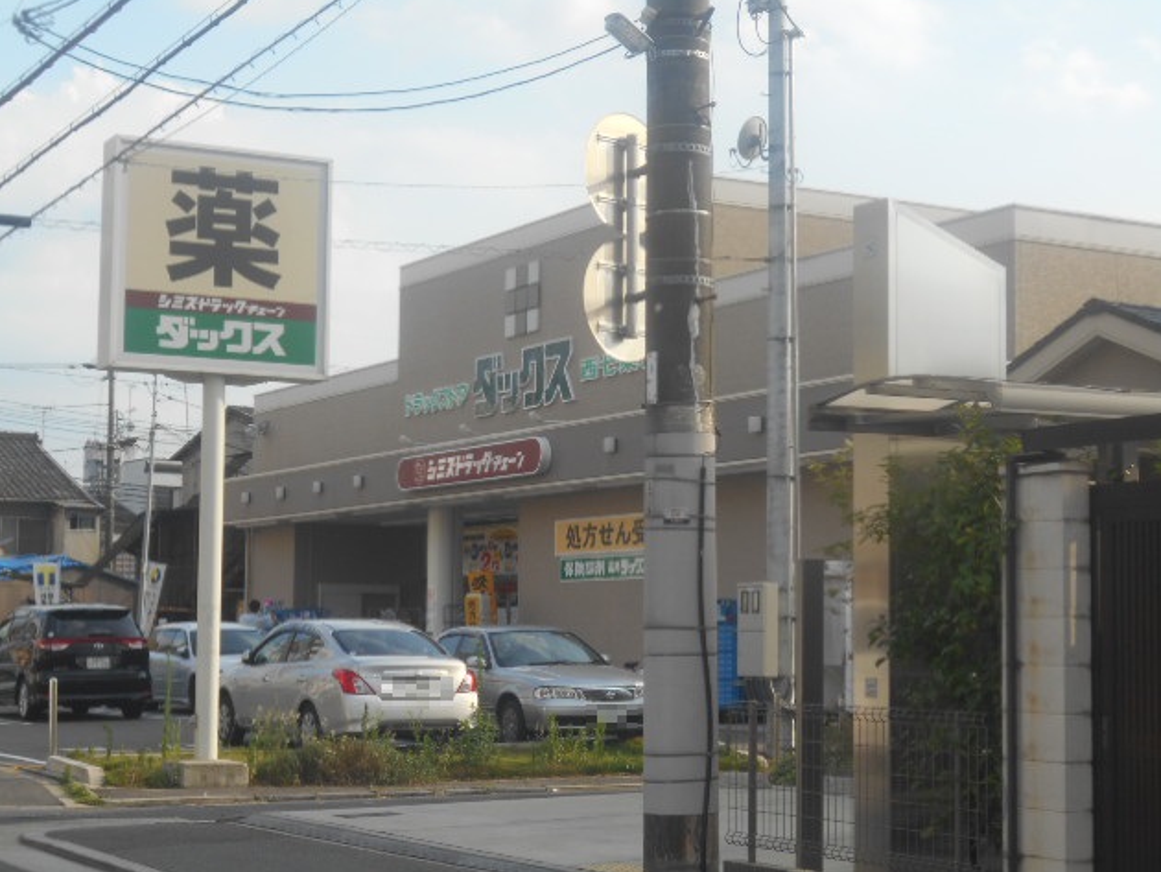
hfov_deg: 29.0
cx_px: 575
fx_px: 2248
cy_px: 433
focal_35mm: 67
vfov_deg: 21.9
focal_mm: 11.6
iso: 80
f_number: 5.3
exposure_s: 1/320
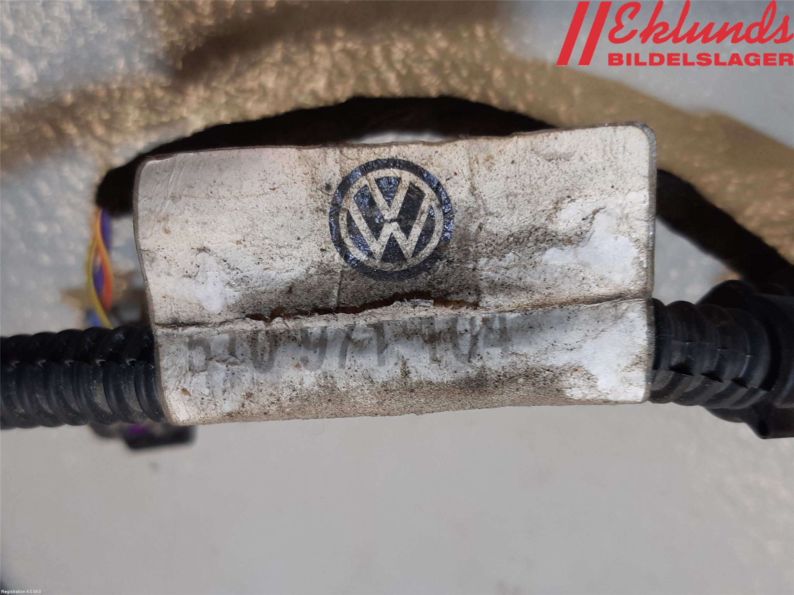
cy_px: 298
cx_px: 397
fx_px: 596
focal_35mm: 26
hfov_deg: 67.3
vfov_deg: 53.1
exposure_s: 1/50
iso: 40
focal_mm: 3.93
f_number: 1.7
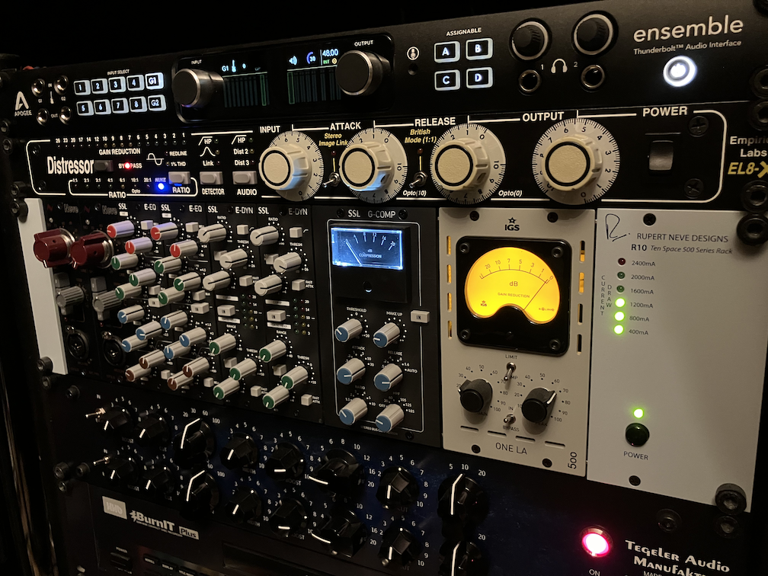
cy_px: 288
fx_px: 621
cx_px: 384
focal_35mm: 28
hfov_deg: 63.4
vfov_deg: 49.7
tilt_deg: -13.3
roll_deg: +2.4
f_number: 1.8
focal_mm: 3.99
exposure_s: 1/15
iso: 800
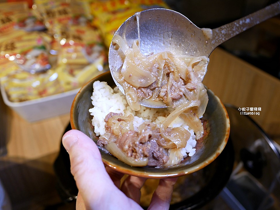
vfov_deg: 48.2
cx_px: 142
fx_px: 235
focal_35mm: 29
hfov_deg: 61.6
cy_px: 106
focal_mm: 14
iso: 200
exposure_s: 1/100
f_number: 2.5
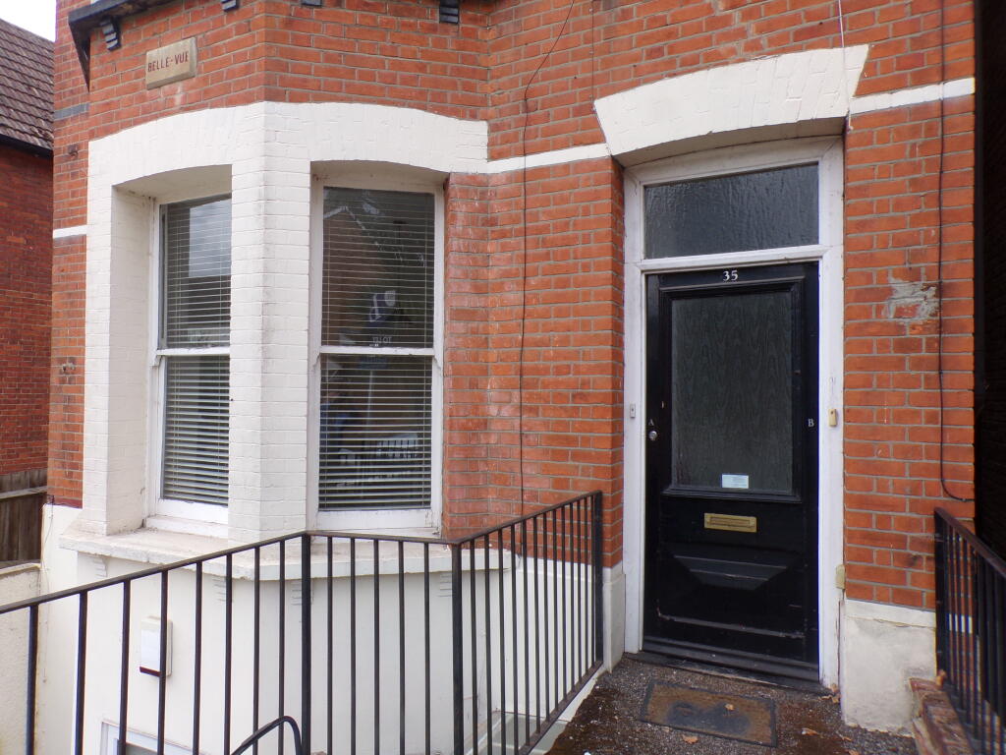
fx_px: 697
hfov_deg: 71.6
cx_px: 503
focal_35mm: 24
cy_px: 378
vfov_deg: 56.8
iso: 80
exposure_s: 1/85
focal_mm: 4.3
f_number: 5.8
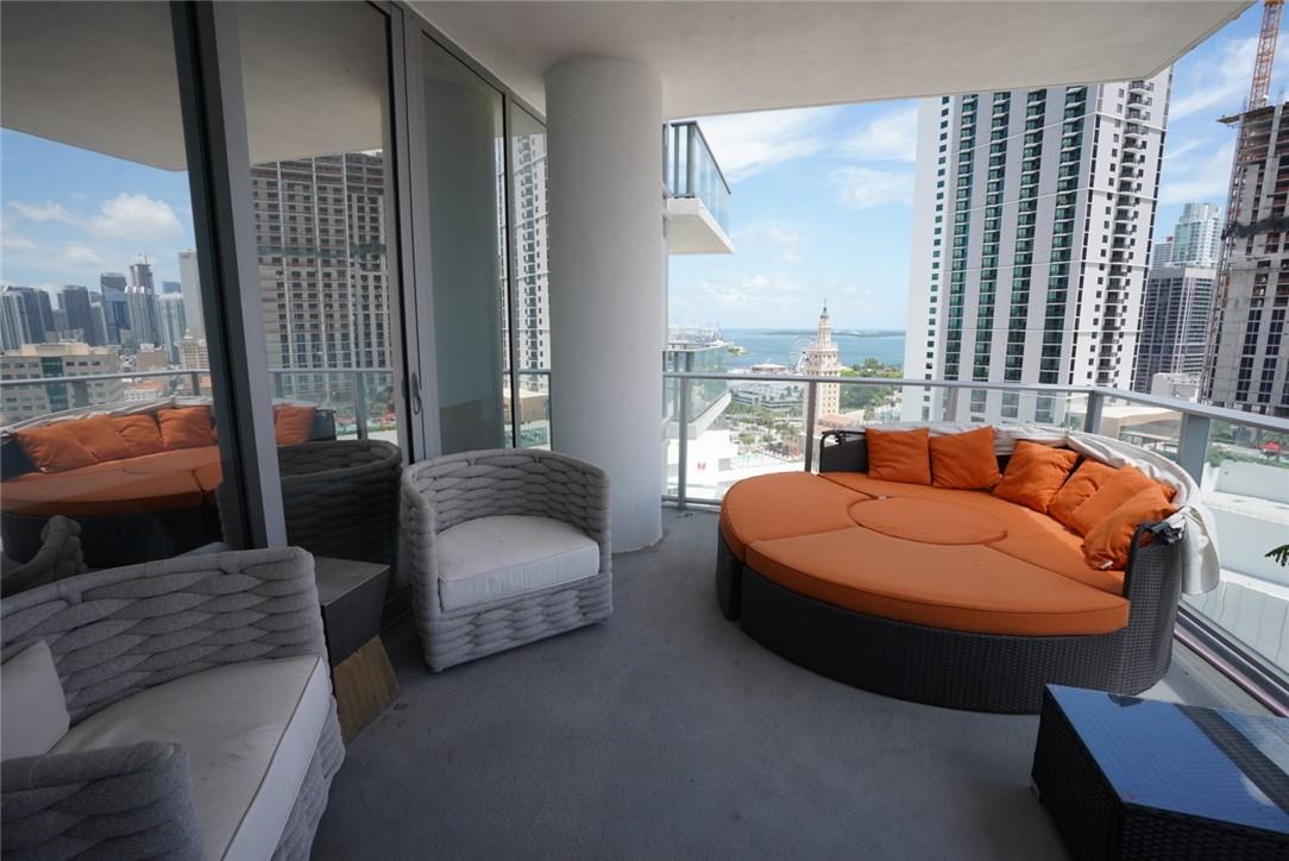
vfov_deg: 73.8
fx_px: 573
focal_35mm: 16
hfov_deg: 96.7
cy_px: 430
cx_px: 644
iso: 250
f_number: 8
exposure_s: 1/400
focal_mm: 16
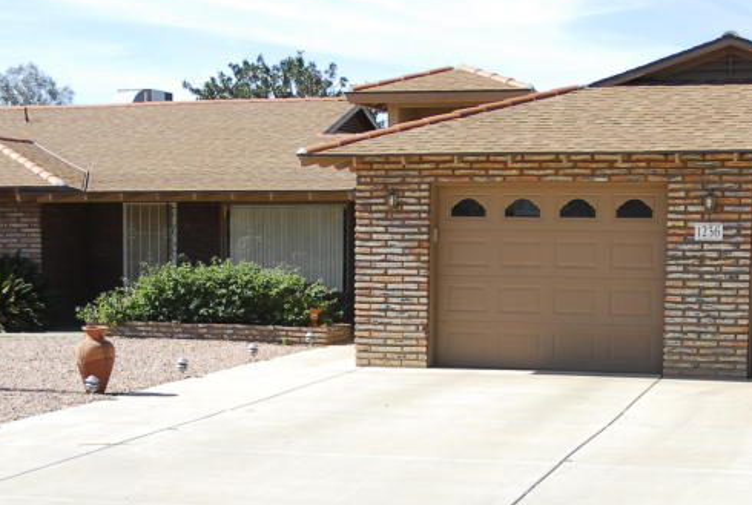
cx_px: 301
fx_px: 1465
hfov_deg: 28.7
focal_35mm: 70
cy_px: 396
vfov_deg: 19.4
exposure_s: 1/1000
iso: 125
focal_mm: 20
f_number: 13
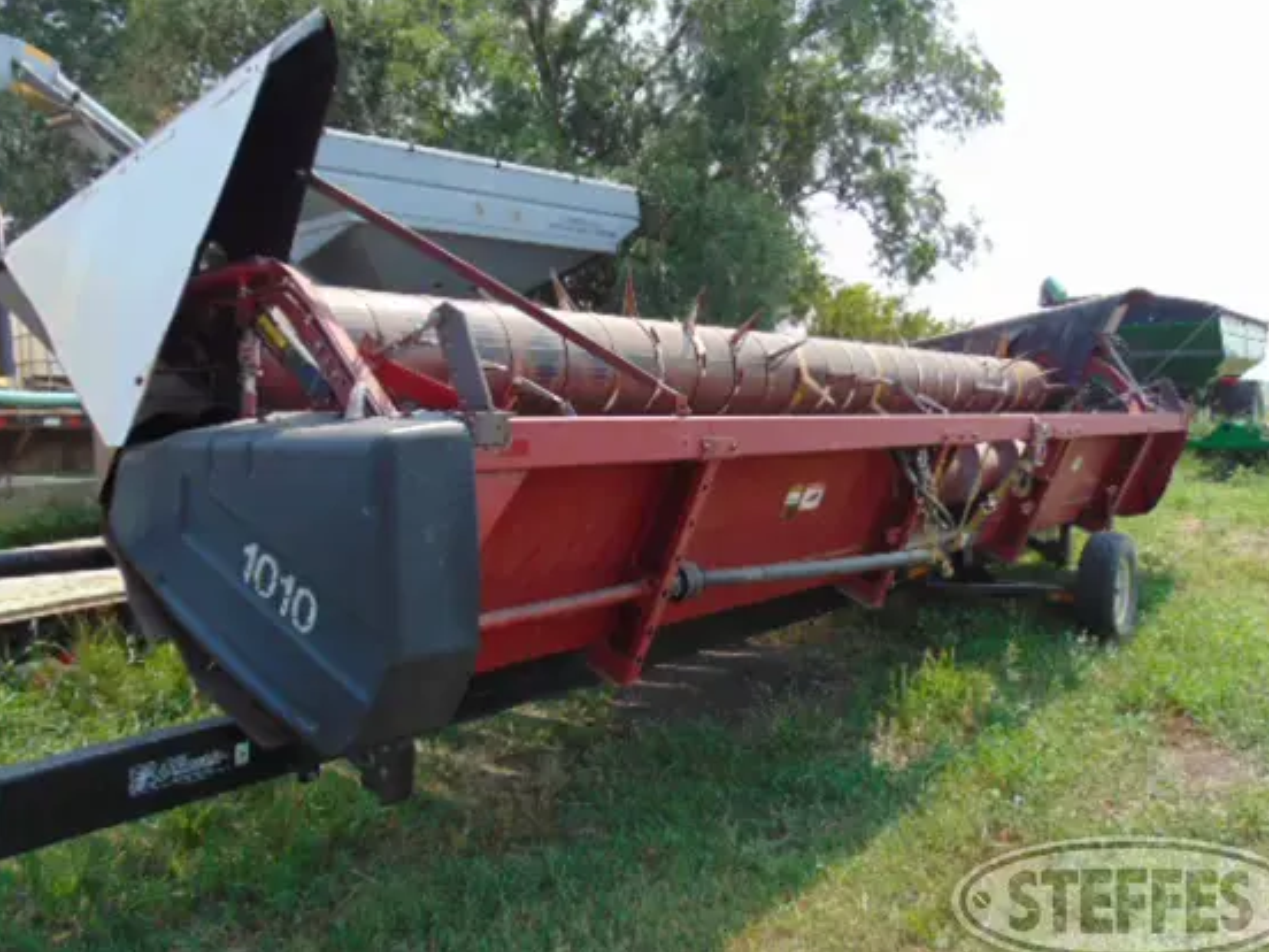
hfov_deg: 61.7
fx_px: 1063
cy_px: 442
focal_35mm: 29
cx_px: 623
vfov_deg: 48.2
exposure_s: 1/640
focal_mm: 4.5
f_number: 3
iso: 80
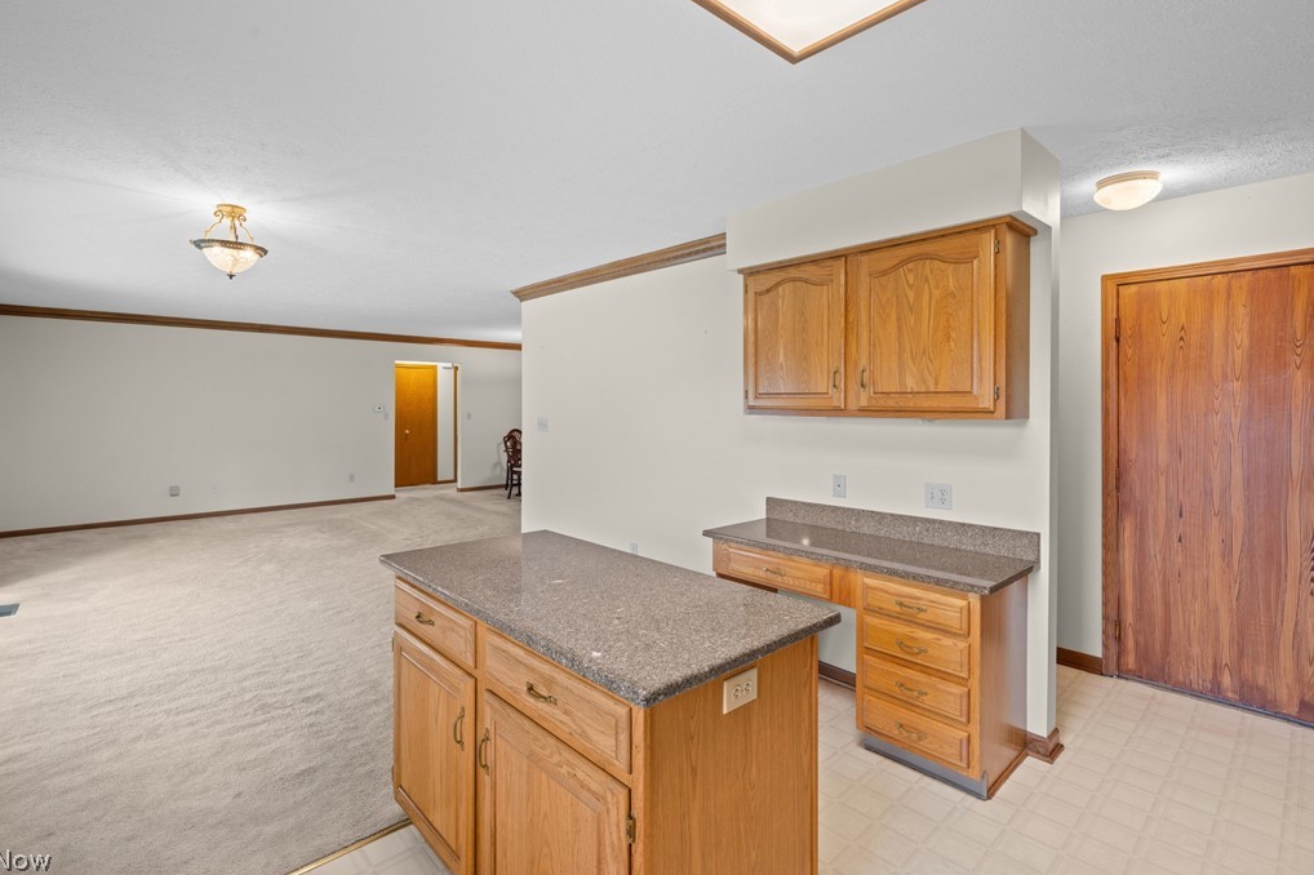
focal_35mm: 16
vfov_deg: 73.6
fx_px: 584
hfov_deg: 96.7
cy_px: 414
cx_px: 621
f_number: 9
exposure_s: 1/1.67
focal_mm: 15
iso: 250
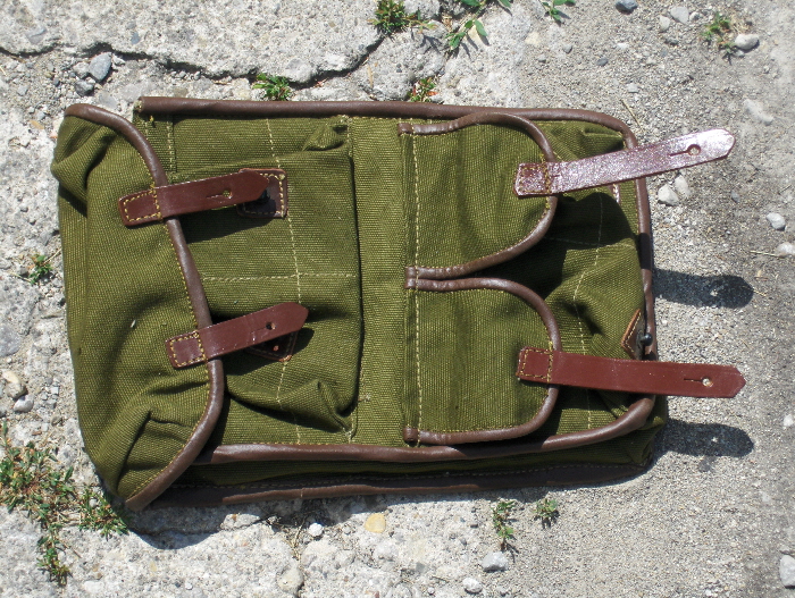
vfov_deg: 14.1
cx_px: 398
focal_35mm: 105
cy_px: 299
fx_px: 2415
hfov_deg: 18.7
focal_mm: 22.5
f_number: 5
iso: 100
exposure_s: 1/568
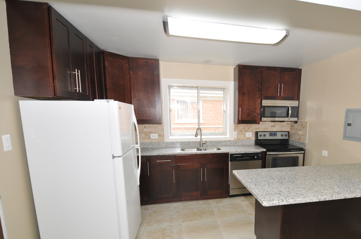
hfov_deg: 82.8
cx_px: 221
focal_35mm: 20
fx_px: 200
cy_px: 151
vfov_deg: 60.9
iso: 200
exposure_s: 1/80
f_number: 4
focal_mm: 10
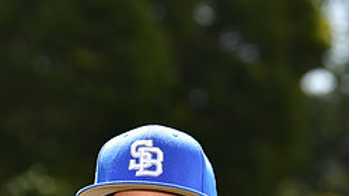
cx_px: 139
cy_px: 378
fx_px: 3276
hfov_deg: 6.1
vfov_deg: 3.4
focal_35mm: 354
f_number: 5
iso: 80
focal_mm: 145
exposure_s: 1/250
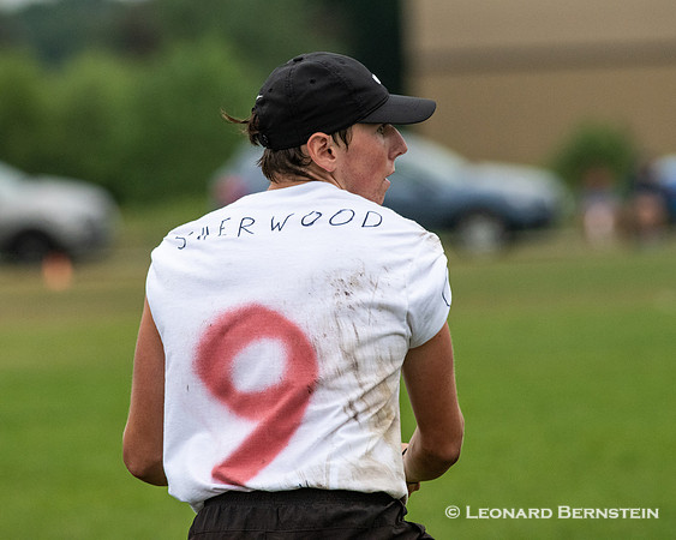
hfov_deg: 3.6
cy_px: 256
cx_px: 323
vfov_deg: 2.9
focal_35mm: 534
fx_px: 10670
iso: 1600
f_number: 6.3
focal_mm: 300
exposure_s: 1/2000
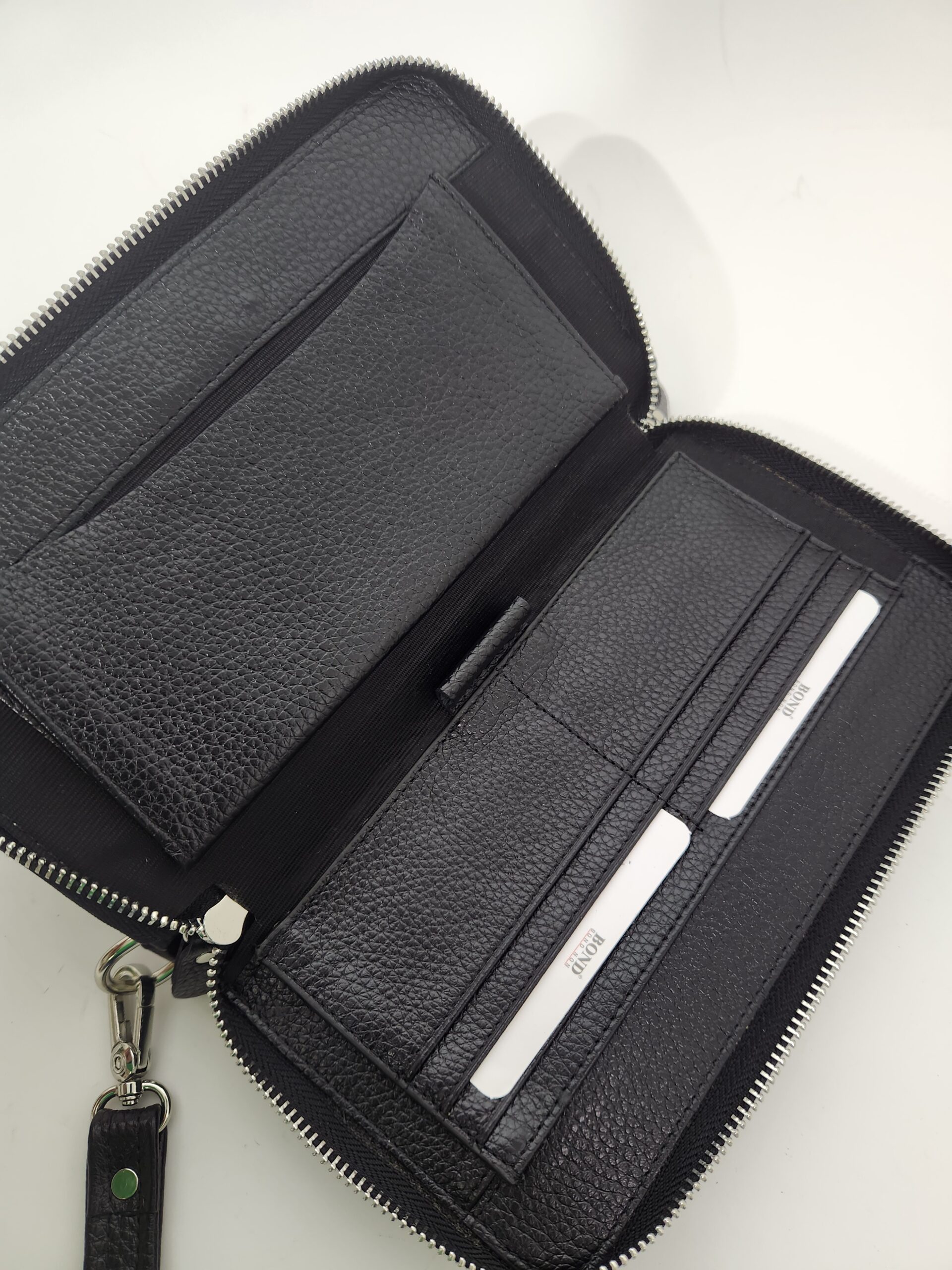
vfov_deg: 73.9
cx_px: 476
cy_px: 635
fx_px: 843
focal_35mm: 23
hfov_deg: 58.9
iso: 100
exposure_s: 1/100
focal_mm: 5.4
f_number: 1.8
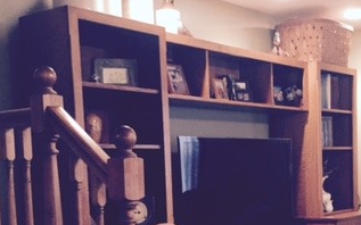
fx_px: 610
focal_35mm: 62
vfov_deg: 20.3
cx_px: 268
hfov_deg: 32.4
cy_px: 228
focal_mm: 4.15
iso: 250
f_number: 2.2
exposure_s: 1/24
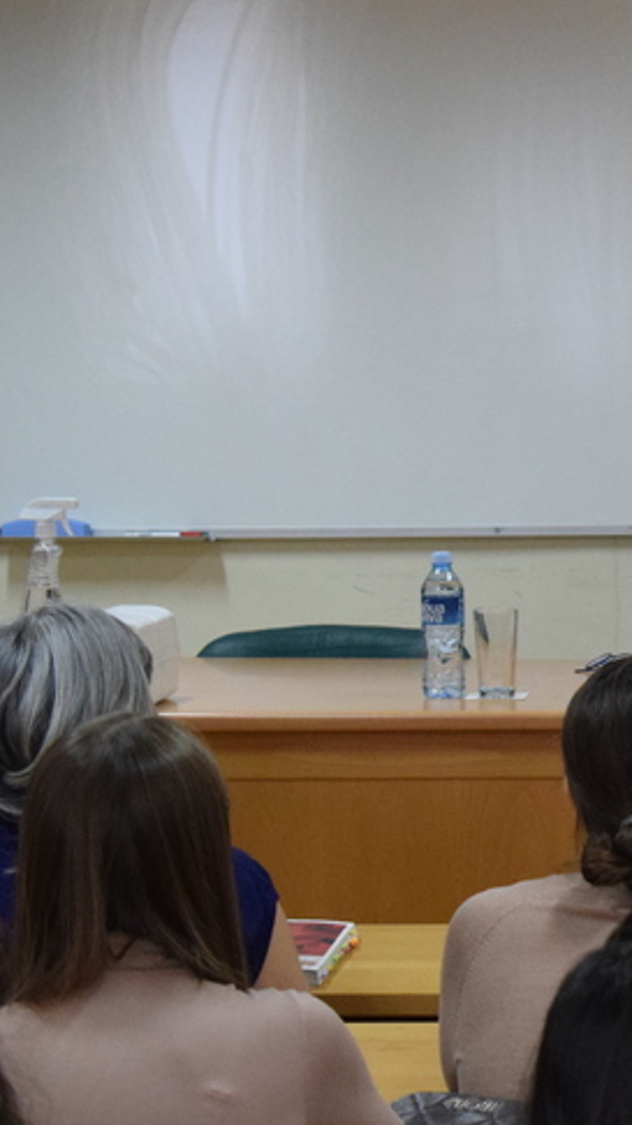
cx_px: 1134
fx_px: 5431
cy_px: 587
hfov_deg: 6.5
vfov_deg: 11.8
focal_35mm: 182
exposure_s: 1/60
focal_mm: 55
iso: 2800
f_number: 5.6
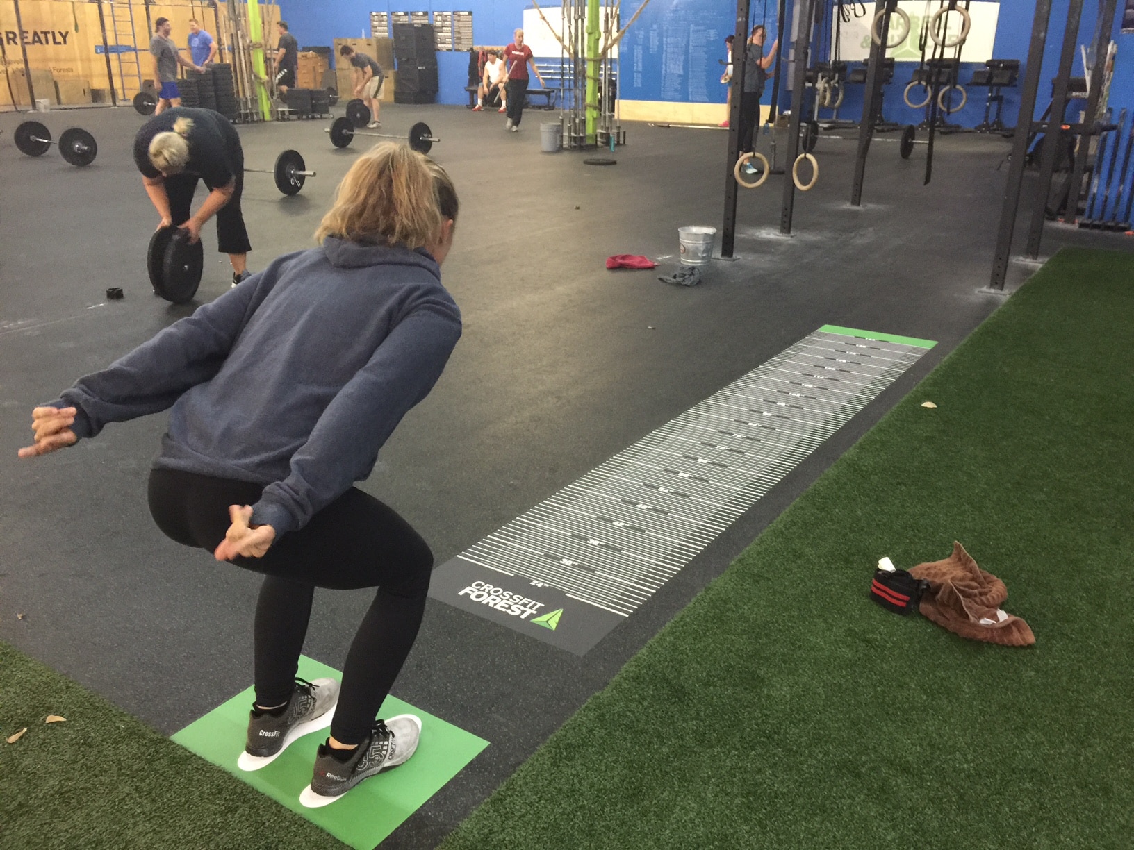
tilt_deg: -21.3
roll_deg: -0.7
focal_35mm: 29
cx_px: 567
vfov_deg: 48.2
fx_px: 950
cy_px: 425
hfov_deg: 61.7
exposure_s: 1/4
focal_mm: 4.15
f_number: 2.2
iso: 80
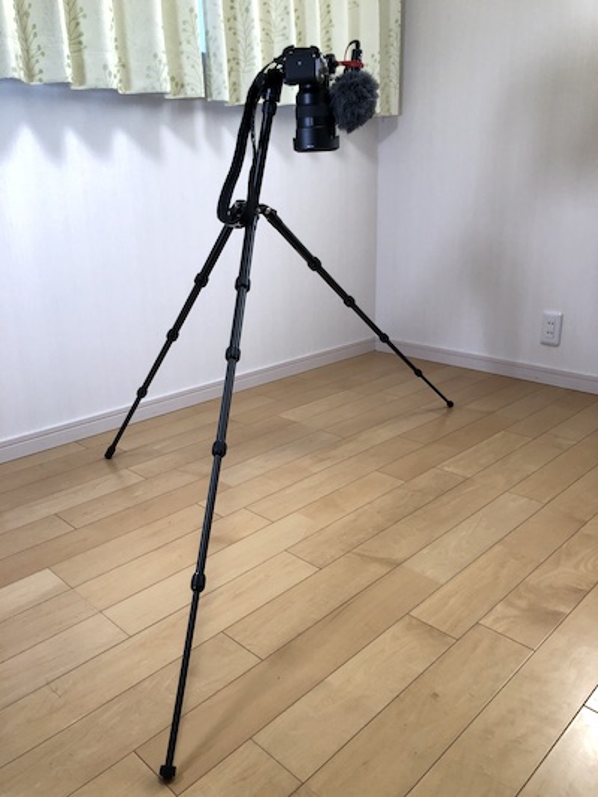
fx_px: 645
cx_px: 299
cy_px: 398
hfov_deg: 49.8
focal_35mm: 28
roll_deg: +0.8
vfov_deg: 63.4
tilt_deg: -18.3
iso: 64
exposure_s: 1/120
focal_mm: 4
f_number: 1.8
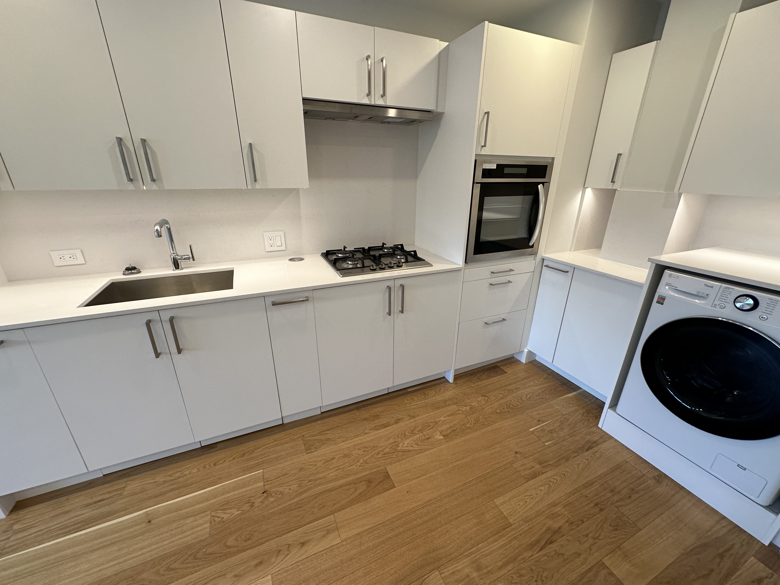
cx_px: 390
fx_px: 315
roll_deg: +0.8
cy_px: 292
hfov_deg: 102.1
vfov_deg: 85.7
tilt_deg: -19.9
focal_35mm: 14
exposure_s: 1/120
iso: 160
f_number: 2.2
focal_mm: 2.22
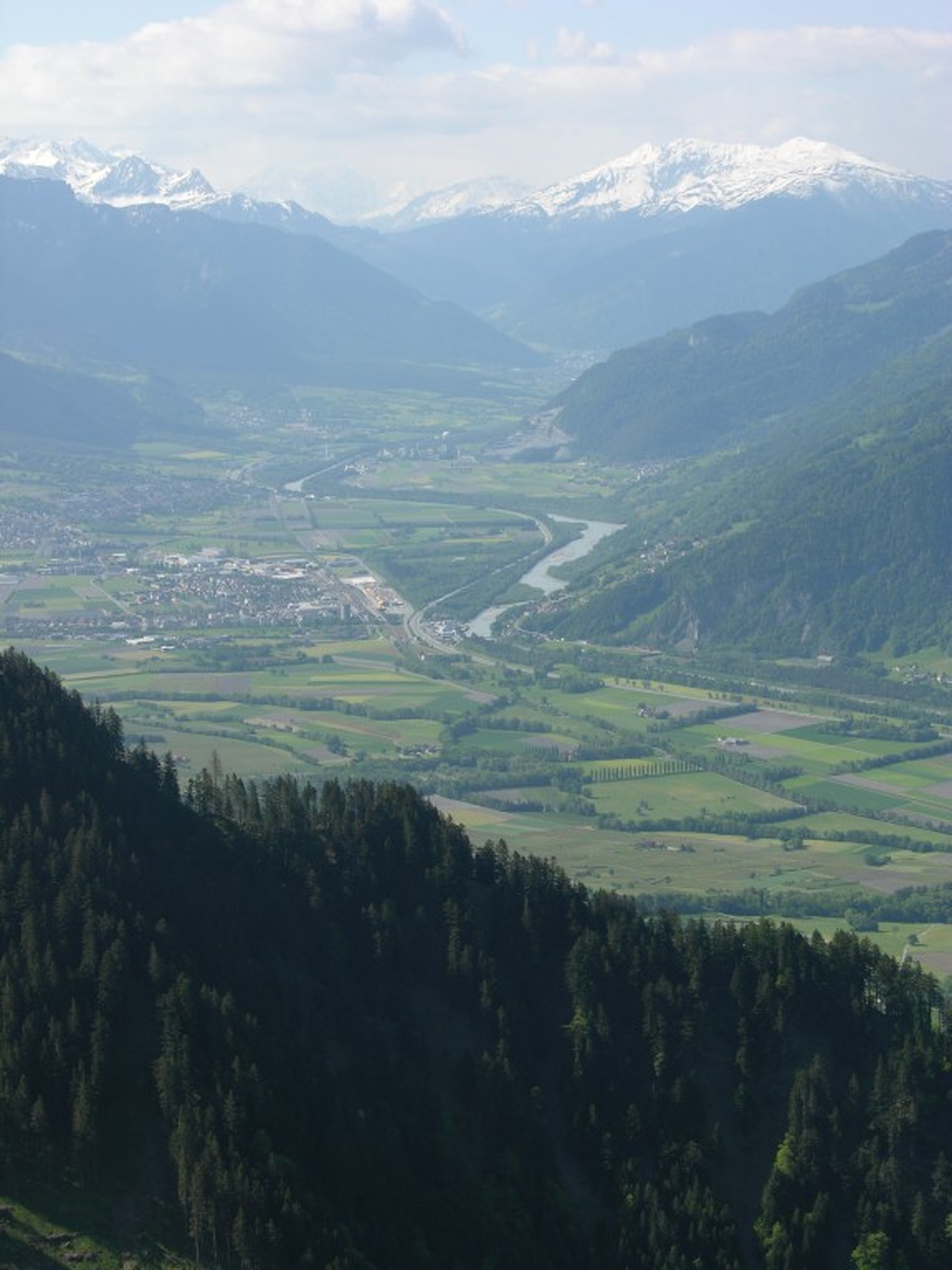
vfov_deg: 25.0
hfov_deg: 18.9
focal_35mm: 78
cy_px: 635
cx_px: 476
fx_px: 2860
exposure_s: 1/198
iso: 50
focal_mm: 19.9
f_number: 6.1
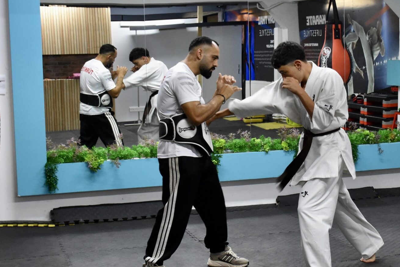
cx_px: 297
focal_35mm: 67
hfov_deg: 29.6
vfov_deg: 20.3
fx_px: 744
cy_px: 119
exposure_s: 1/80
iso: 1250
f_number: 4.5
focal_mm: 23
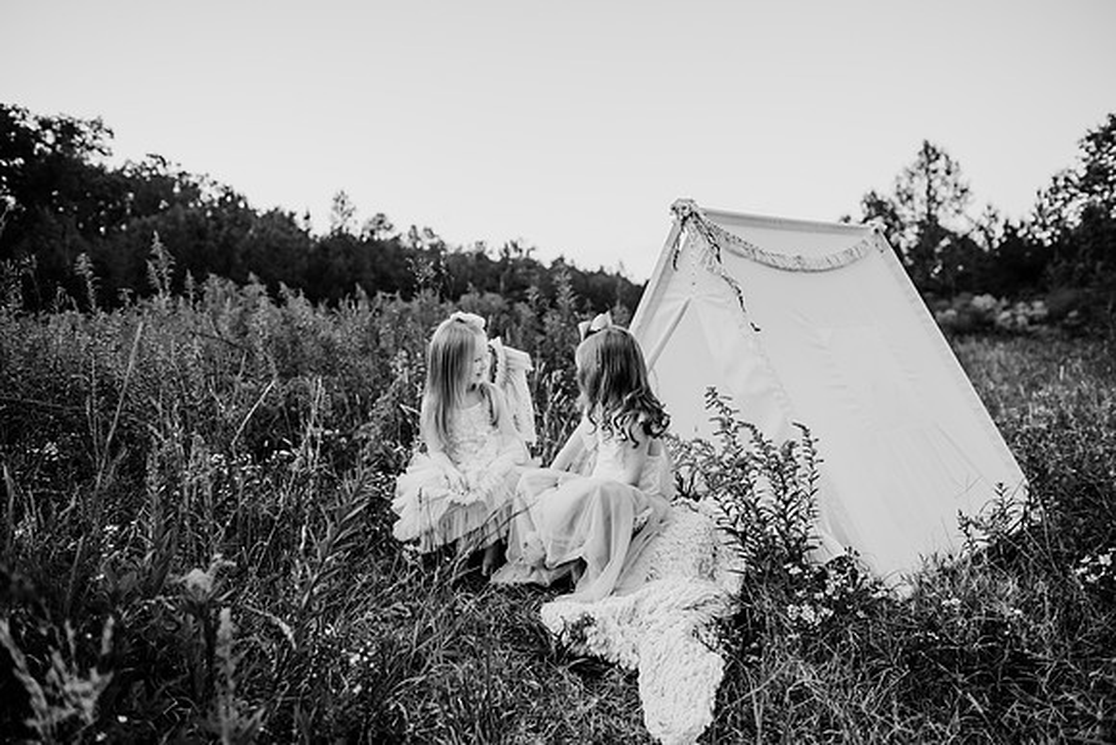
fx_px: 744
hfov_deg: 73.7
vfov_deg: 53.2
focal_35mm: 24
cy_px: 372
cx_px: 558
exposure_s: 1/800
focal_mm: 24
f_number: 2.5
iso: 250
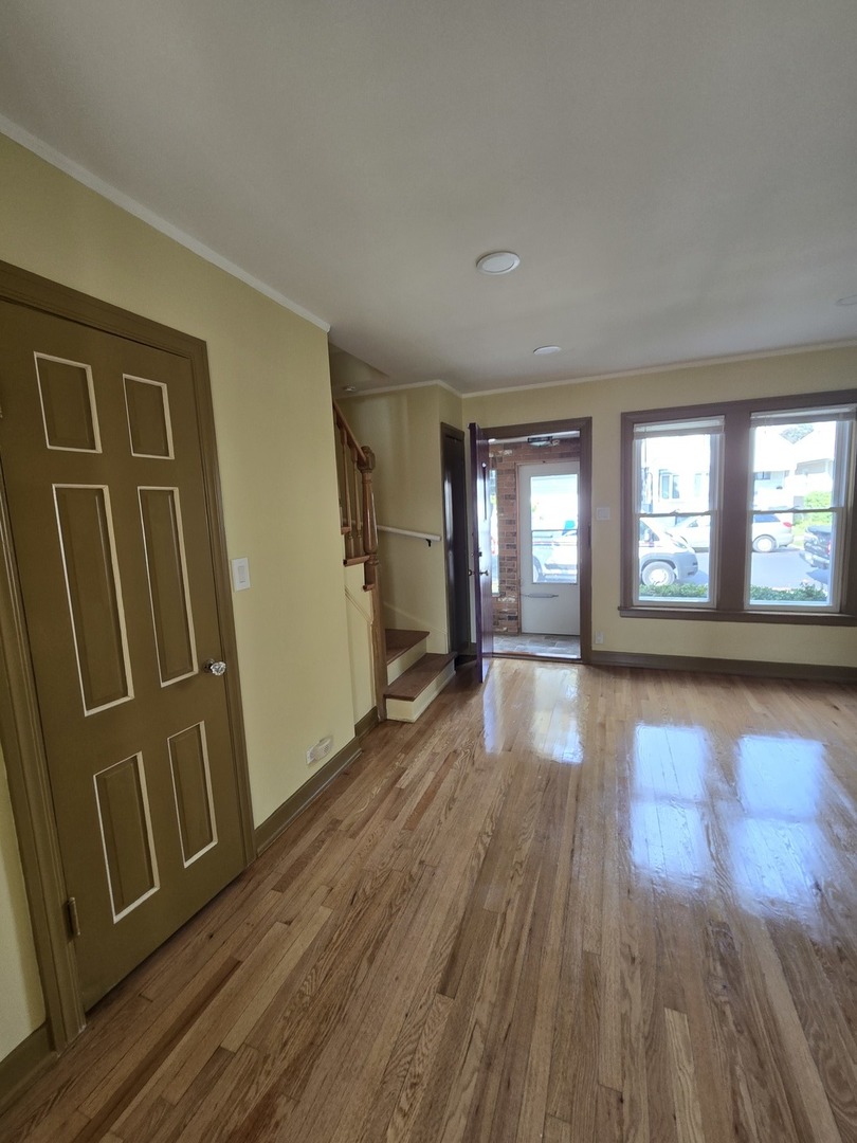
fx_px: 429
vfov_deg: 106.2
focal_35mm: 13
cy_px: 572
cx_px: 428
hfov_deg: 89.9
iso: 64
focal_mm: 2.2
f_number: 2.2
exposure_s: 1/60
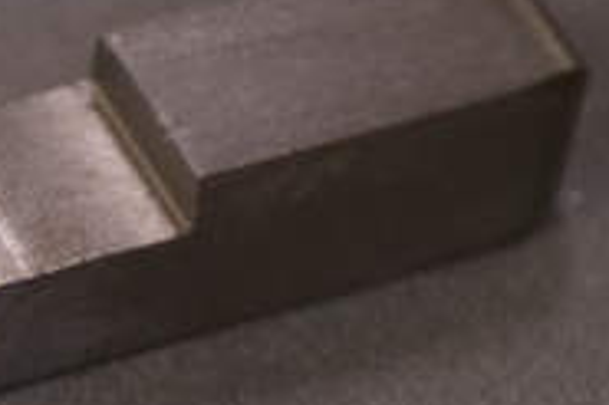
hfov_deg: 5.6
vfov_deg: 3.8
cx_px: -125
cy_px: 316
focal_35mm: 364
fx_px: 6152
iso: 200
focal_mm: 70
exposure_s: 1/10
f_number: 3.2
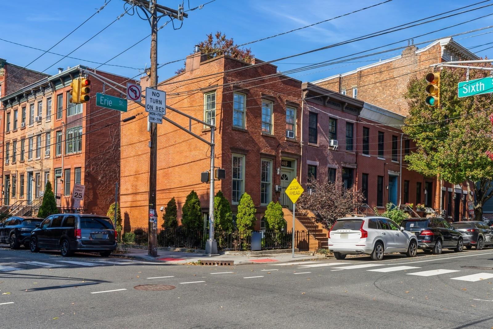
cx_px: 246
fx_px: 479
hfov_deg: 54.4
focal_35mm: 35
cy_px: 164
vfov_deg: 37.8
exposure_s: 1/80
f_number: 11
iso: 100
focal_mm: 35
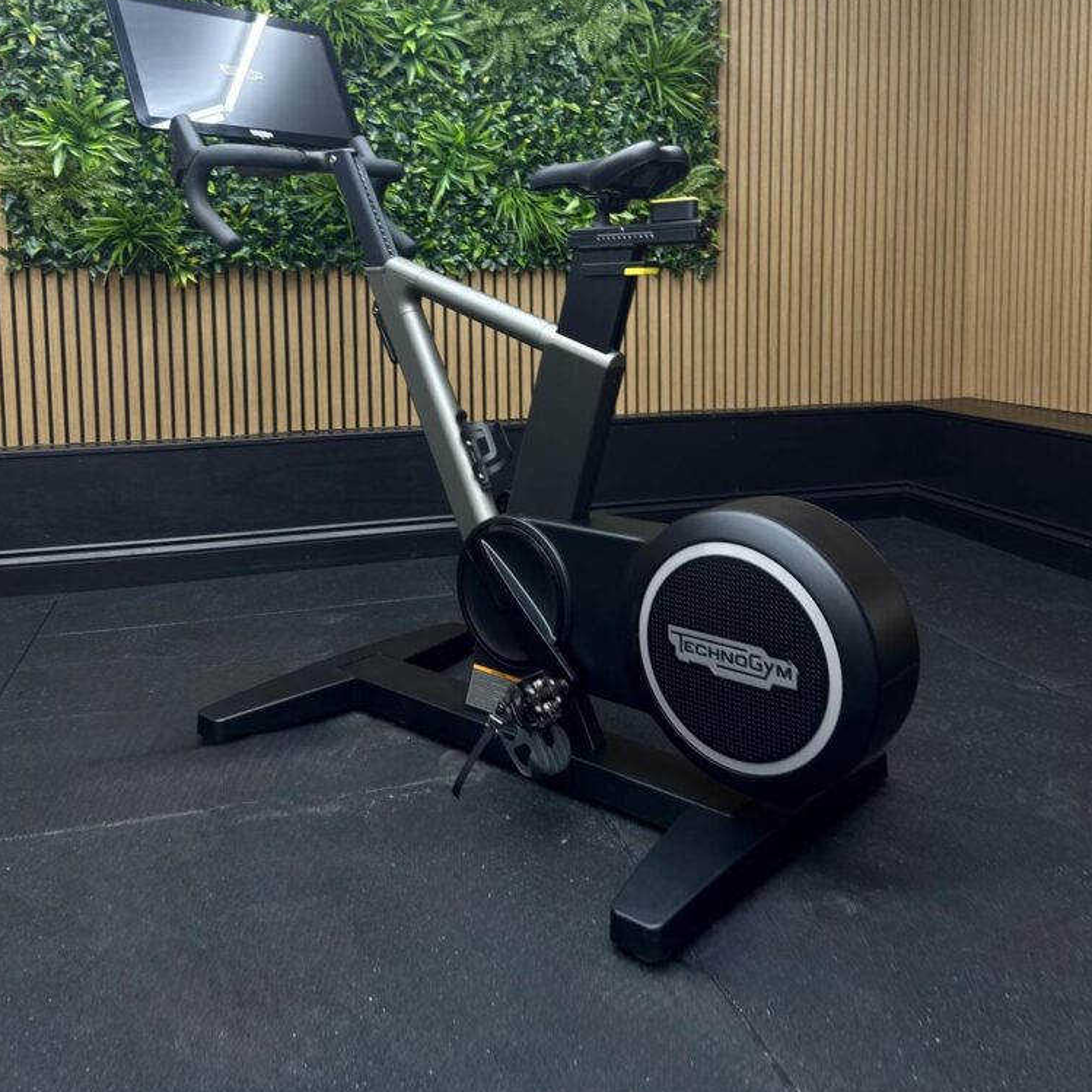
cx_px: 534
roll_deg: +0.0
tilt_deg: -3.9
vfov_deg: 54.8
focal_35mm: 29
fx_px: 1035
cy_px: 386
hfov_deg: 55.6
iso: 125
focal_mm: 6.76
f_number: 1.78
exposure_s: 1/50
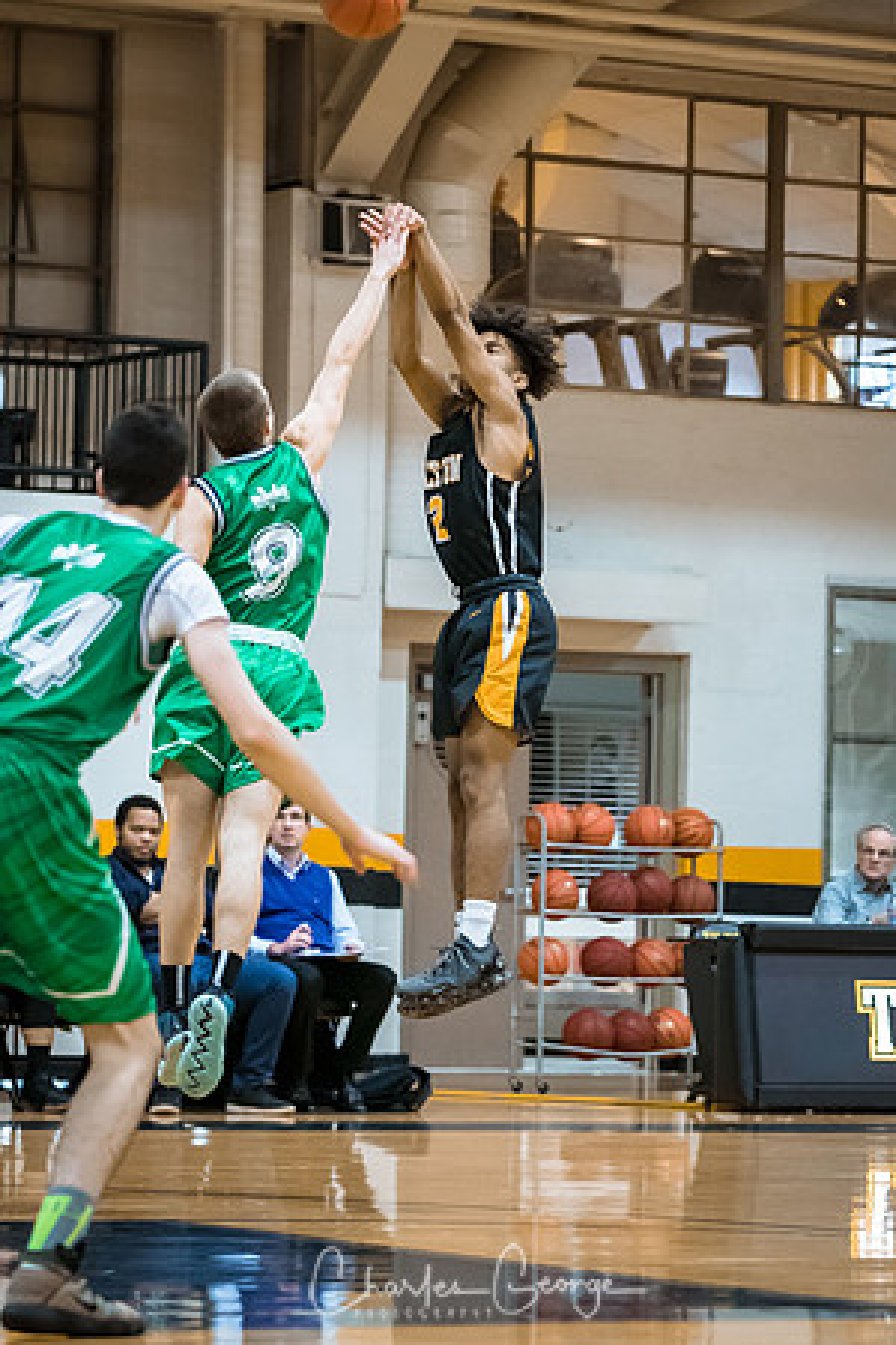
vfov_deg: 13.0
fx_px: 5880
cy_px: 672
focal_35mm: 158
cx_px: 448
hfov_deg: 8.7
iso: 3200
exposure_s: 1/400
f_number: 2.8
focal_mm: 105
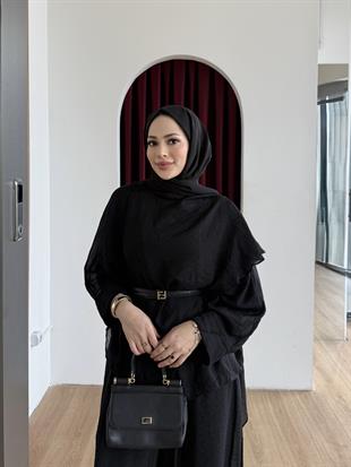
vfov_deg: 71.6
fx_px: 324
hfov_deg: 56.8
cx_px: 176
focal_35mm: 24
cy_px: 234
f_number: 1.78
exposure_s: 1/121
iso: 80
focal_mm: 6.76
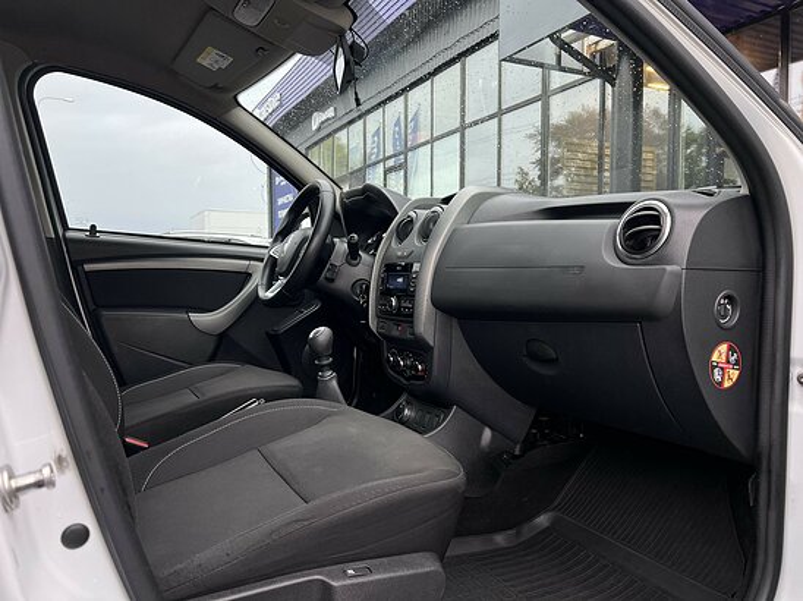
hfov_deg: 67.3
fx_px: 603
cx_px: 402
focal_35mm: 26
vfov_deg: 53.0
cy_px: 300
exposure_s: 1/121
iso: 80
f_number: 1.5
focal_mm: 5.7
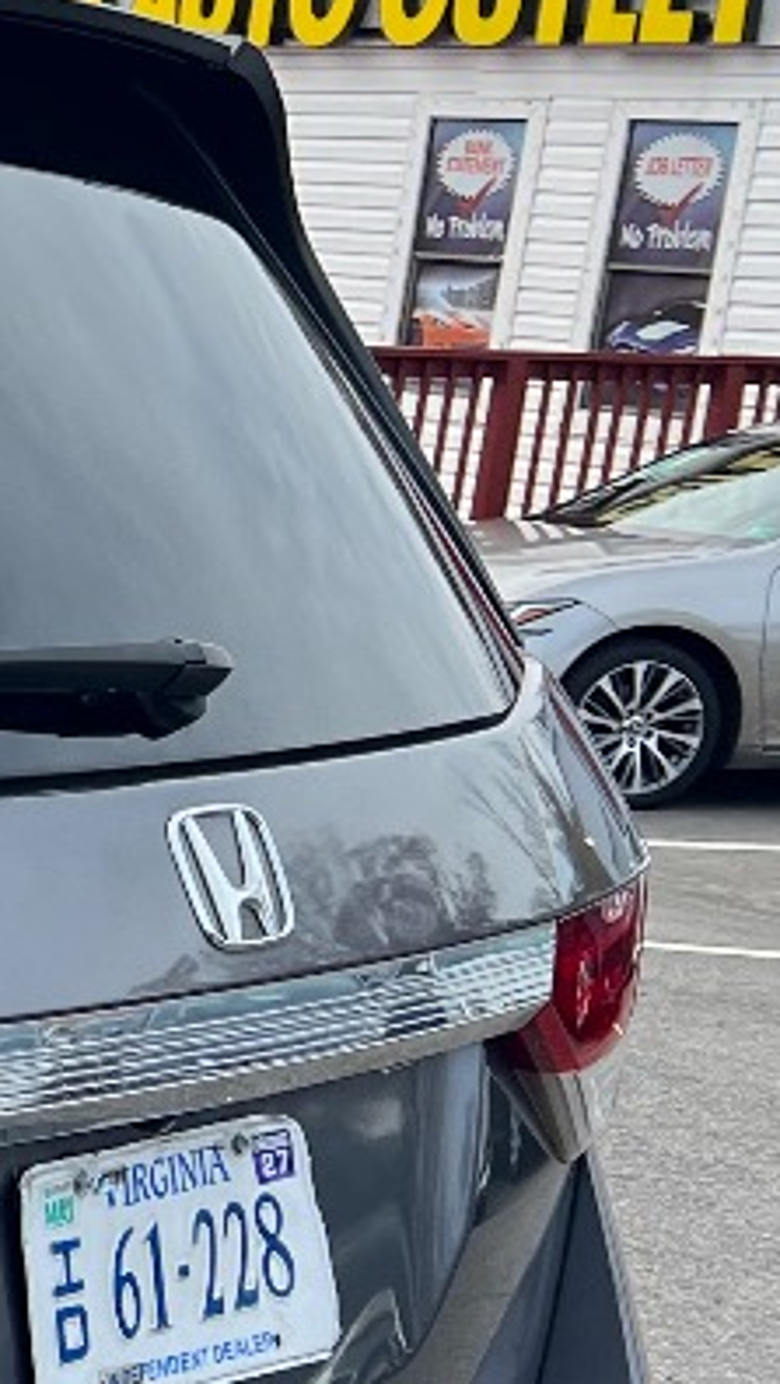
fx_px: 3784
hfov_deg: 9.6
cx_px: -1403
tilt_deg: -14.9
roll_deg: -2.2
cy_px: 1028
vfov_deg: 20.6
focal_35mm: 103
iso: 50
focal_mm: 5.7
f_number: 1.5
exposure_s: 1/1183
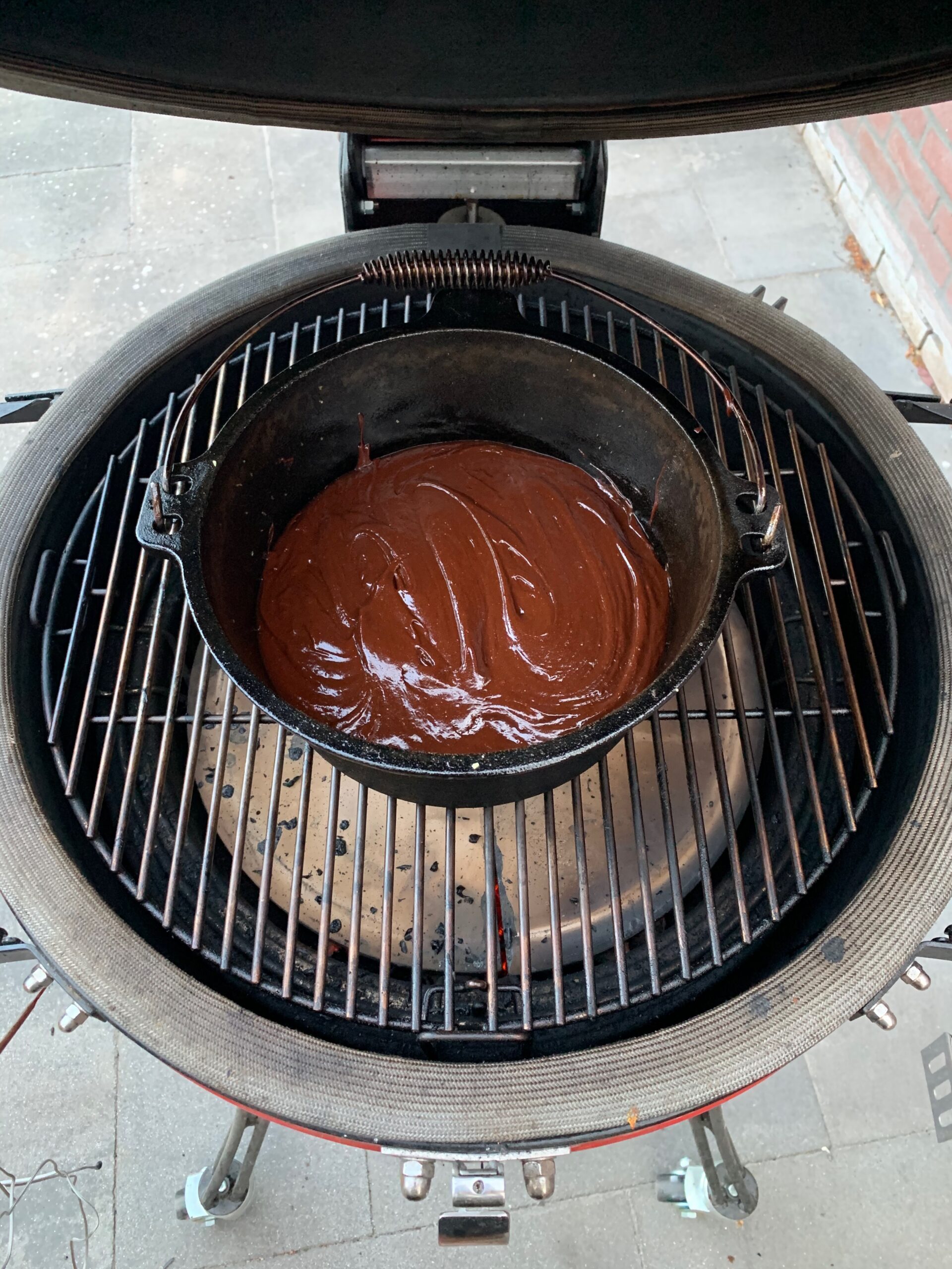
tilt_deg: -58.9
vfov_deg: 67.3
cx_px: 476
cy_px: 634
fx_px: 953
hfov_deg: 53.1
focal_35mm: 26
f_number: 1.8
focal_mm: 4.25
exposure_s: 1/41
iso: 400
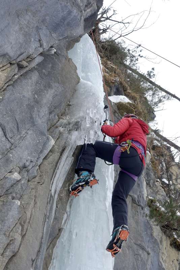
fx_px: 375
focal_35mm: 50
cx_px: 90
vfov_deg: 39.6
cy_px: 135
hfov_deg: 27.0
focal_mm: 18.3
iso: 125
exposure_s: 1/80
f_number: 8
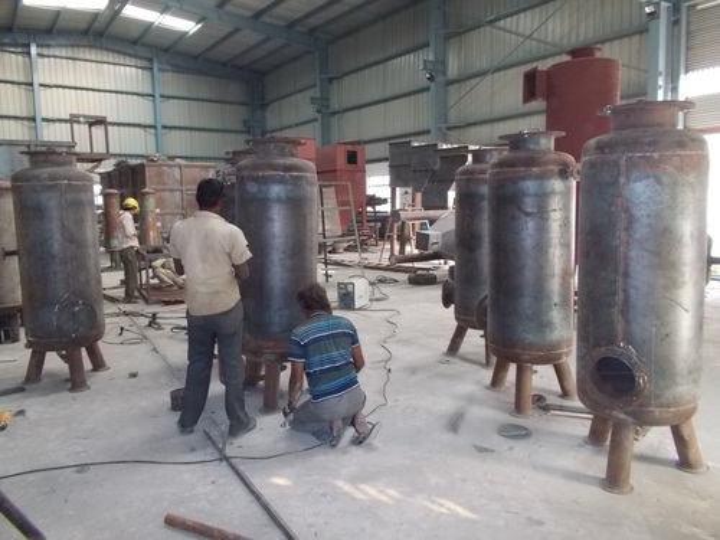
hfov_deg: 67.3
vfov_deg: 53.1
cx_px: 360
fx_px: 541
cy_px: 270
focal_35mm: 26
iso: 400
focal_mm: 4.6
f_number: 3.2
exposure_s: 1/25
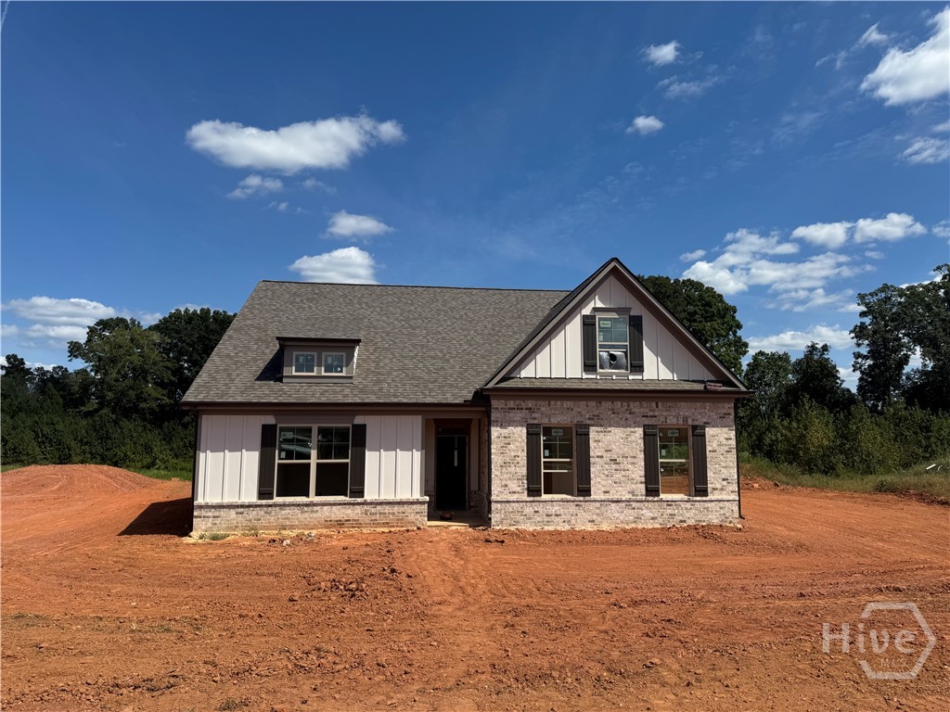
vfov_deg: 56.8
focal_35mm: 24
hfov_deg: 71.6
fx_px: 659
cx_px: 475
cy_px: 356
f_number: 1.78
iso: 80
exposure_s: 1/6410
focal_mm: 6.76
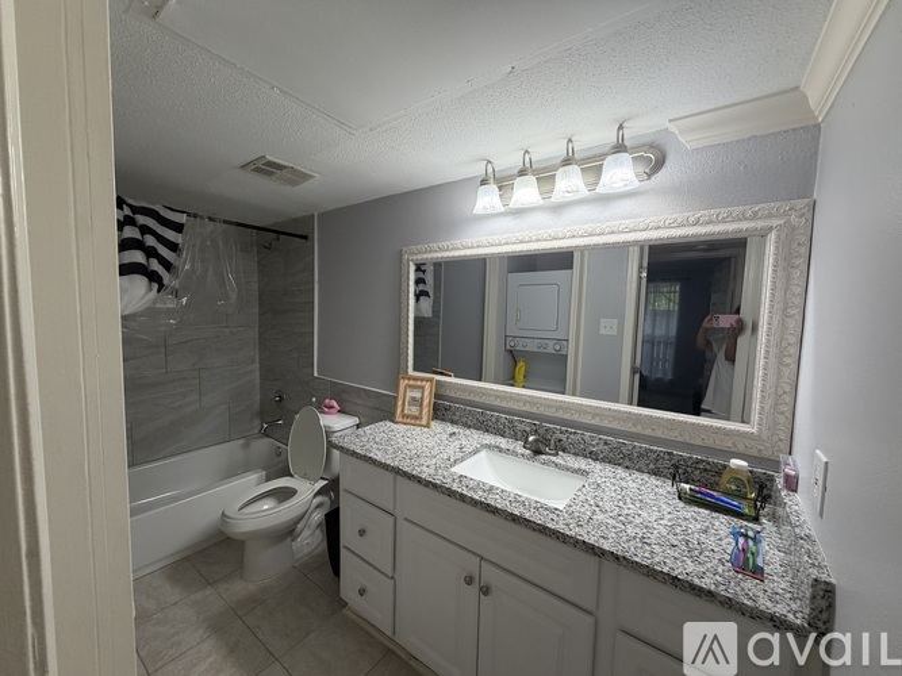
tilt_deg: -4.3
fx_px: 365
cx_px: 451
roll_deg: -0.8
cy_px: 338
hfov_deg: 102.1
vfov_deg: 85.7
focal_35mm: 14
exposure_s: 1/120
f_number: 2.2
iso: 160
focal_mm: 2.22
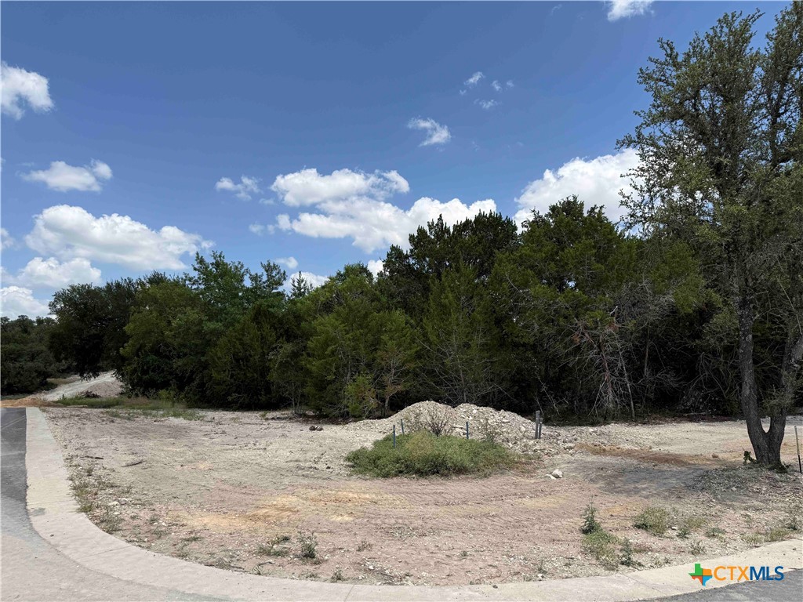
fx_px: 557
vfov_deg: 56.8
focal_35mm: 24
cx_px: 402
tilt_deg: +6.5
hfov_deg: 71.6
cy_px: 301
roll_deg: +0.1
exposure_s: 1/5319
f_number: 1.78
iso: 80
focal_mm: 6.76
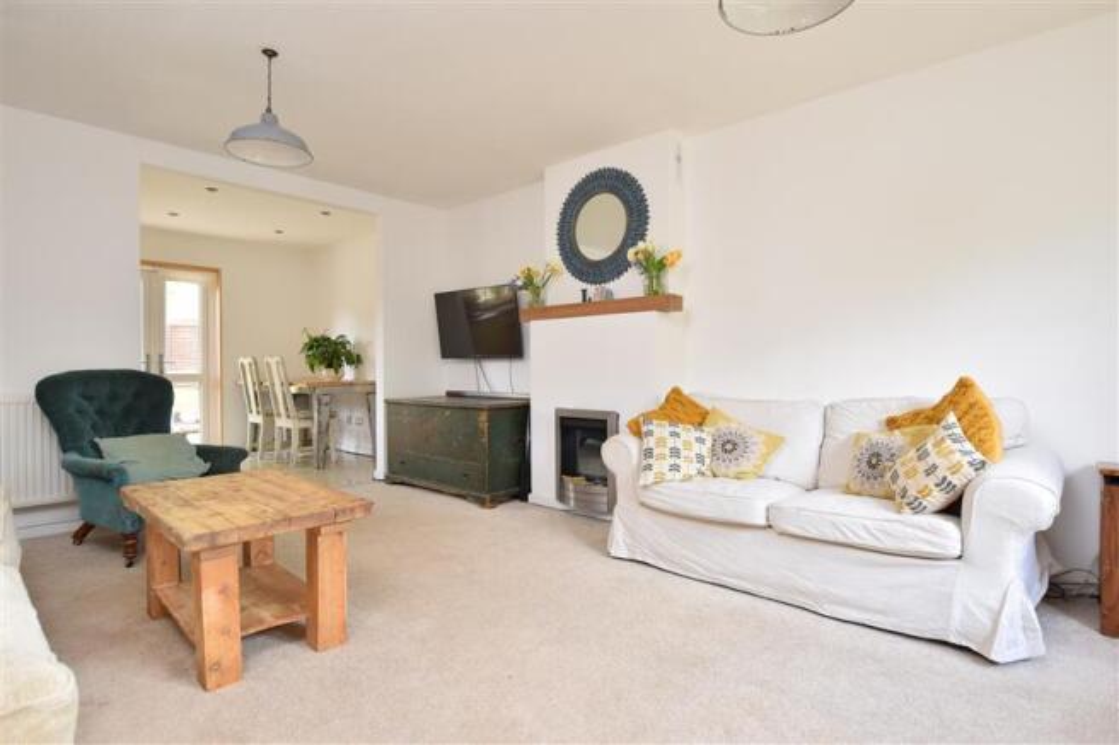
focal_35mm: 18
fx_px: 559
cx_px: 560
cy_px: 372
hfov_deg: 90.0
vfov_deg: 67.4
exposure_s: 1/13
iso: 320
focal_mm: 12
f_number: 8
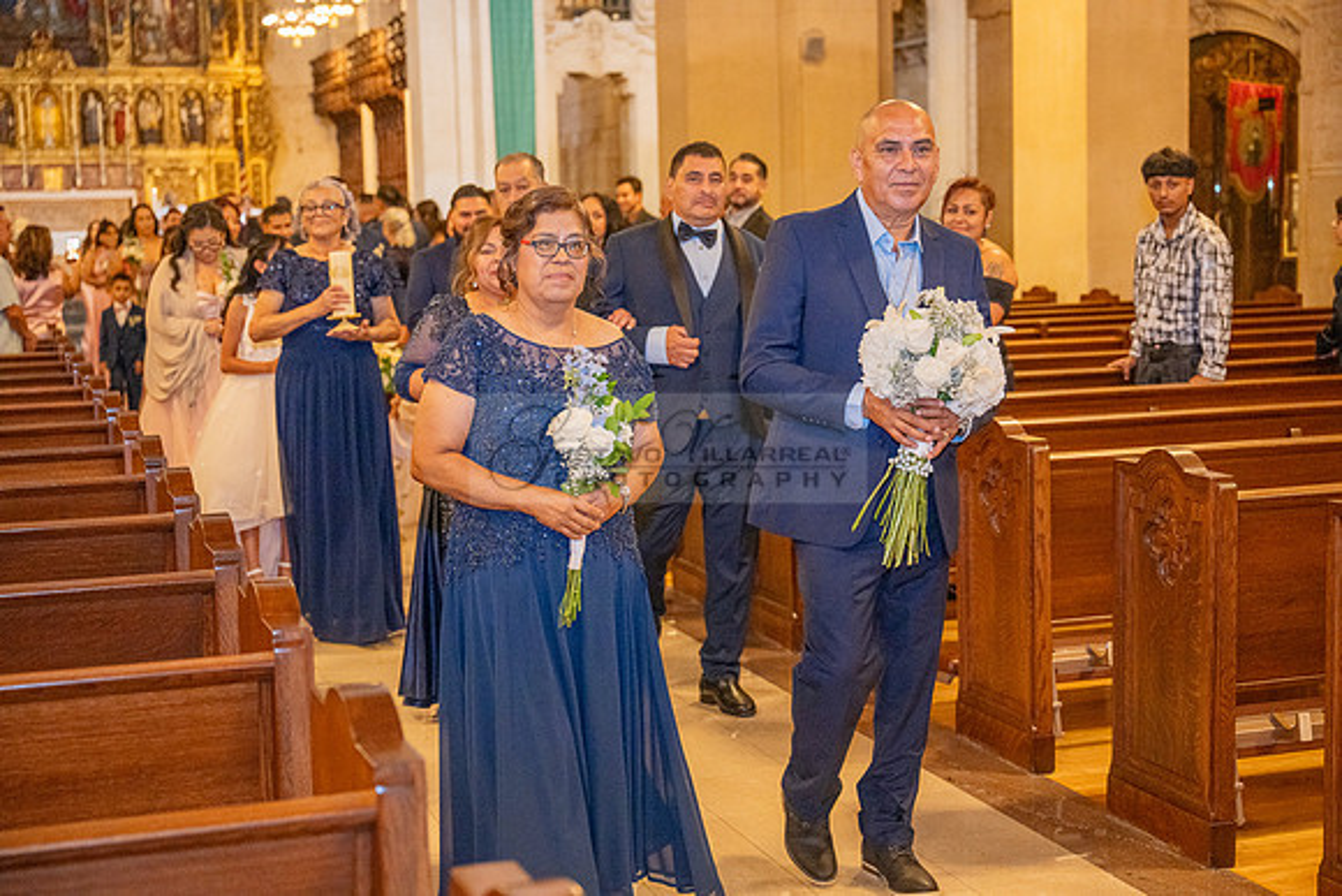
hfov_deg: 36.9
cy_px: 448
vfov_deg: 25.1
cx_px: 671
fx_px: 2013
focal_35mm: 54
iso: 2000
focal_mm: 54
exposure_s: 1/200
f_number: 3.5
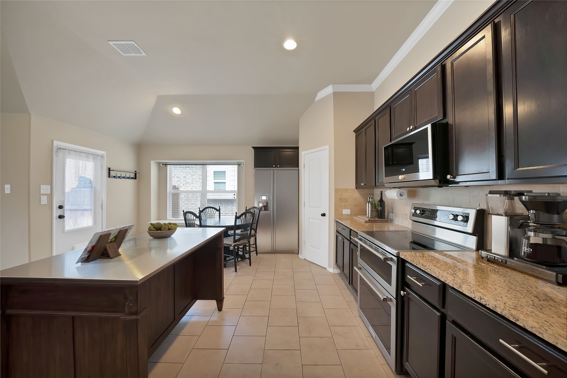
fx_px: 189
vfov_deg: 90.1
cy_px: 189
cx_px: 284
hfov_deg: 112.6
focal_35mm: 12
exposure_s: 1/5
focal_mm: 12
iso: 640
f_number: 9
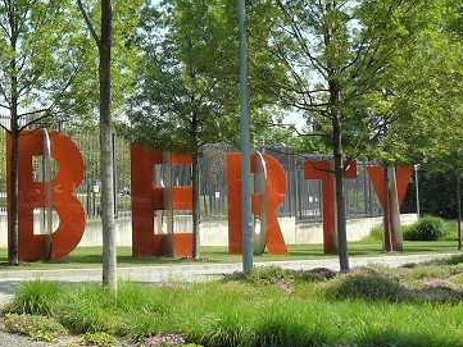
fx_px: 1231
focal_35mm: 92
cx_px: 24
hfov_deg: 20.7
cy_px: 29
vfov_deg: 15.9
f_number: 5.6
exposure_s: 1/250
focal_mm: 6
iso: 100
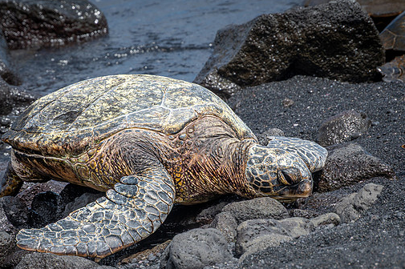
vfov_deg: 2.1
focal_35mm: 645
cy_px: 130
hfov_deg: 3.2
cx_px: 126
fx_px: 7251
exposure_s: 1/160
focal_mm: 400
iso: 200
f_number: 13
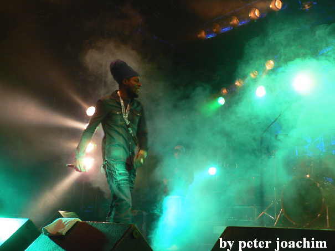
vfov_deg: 31.5
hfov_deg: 41.2
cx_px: 168
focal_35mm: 46
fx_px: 445
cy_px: 126
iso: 200
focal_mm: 7.9
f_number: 2.8
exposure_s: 1/30
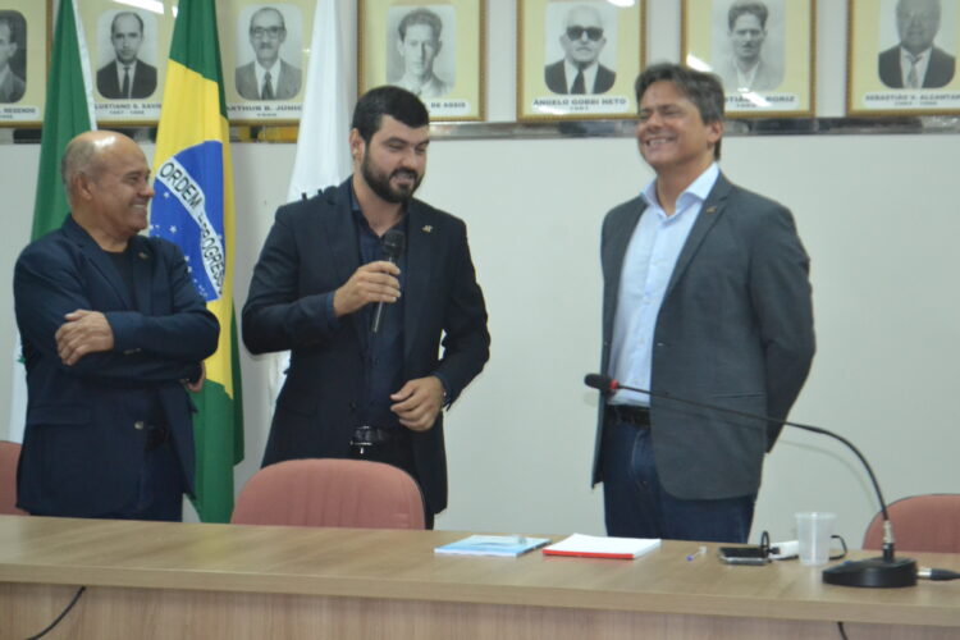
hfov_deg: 26.0
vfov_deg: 17.5
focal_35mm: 78
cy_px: 320
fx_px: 2080
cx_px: 480
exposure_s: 1/60
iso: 2800
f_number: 5.6
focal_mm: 52
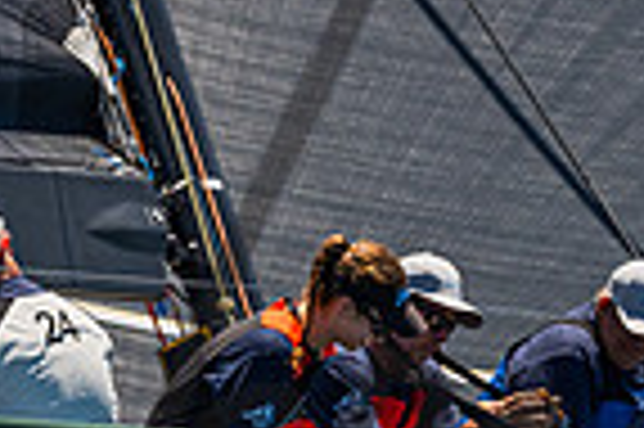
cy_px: 412
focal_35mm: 427
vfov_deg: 3.2
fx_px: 7630
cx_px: 455
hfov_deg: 4.8
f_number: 8
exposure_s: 1/2000
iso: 500
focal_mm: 105
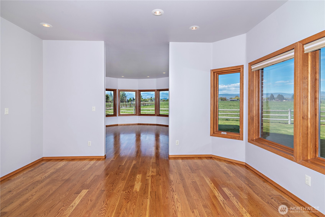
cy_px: 108
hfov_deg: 90.0
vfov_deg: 67.4
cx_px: 162
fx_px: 163
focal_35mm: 18
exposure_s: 1/160
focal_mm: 18
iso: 200
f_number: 9
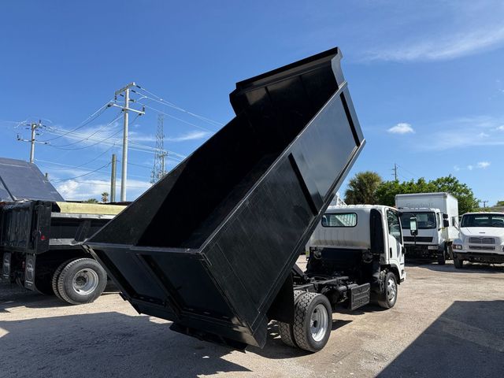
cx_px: 252
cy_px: 189
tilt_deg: +6.3
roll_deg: -0.9
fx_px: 349
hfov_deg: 71.6
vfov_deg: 56.8
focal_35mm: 24
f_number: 1.78
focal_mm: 6.76
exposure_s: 1/3953
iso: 80
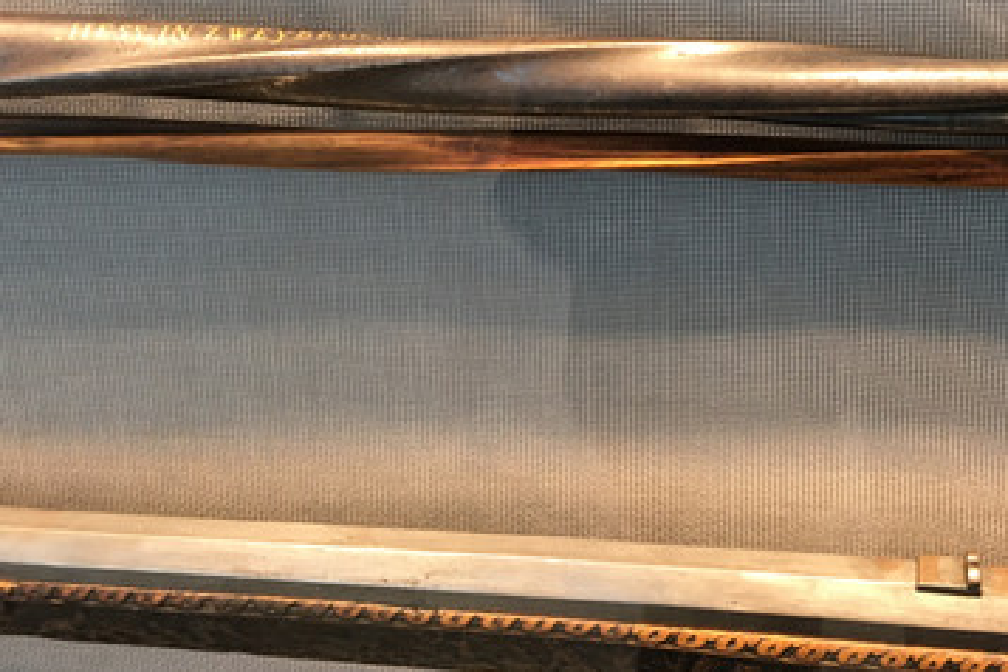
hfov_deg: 36.4
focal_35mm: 54
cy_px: 127
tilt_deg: -26.5
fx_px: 1512
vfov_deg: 24.6
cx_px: 700
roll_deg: +1.6
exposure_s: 1/33
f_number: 2.2
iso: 50
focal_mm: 4.15
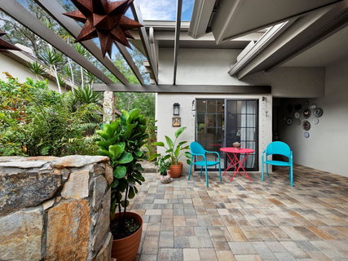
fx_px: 141
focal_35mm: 14
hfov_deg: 102.1
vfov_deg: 85.6
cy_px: 130
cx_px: 174
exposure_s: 1/25
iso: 400
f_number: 10
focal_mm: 7
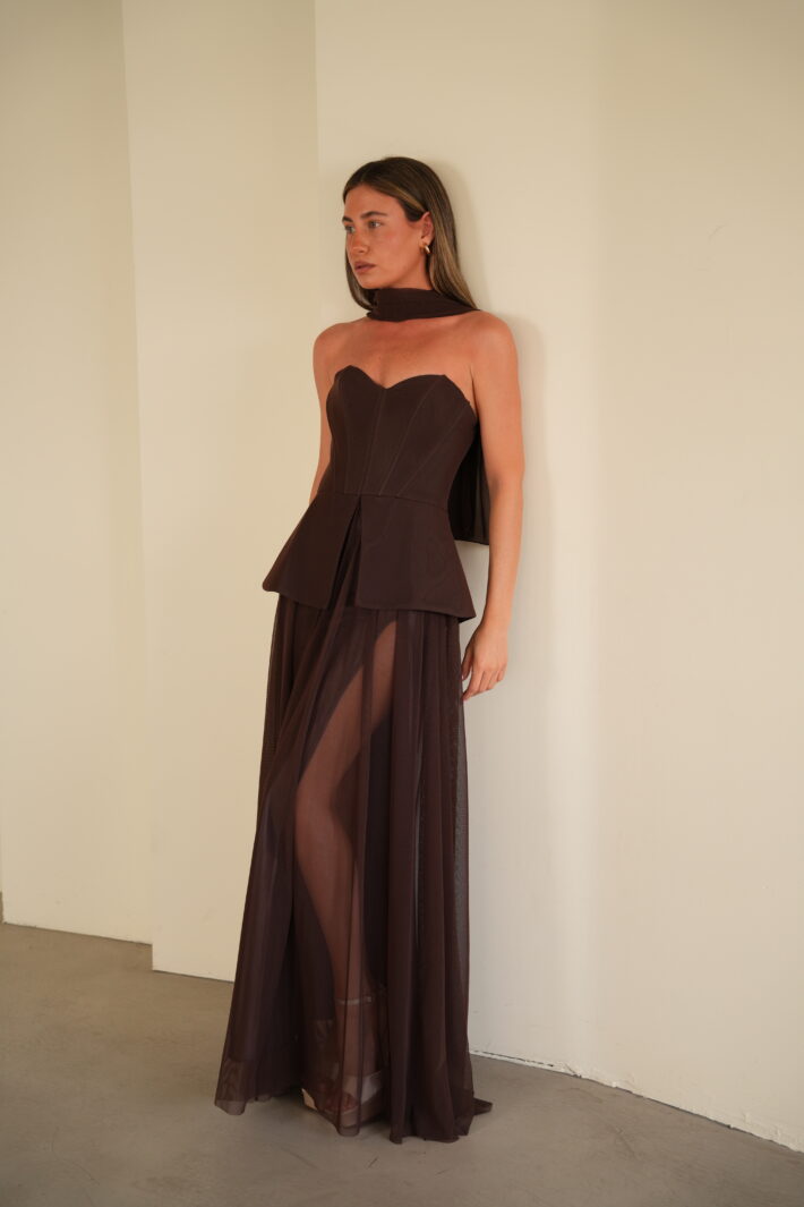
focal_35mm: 53
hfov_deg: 25.5
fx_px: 1775
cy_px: 604
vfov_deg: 37.5
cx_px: 402
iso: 400
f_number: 4
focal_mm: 53
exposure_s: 1/125
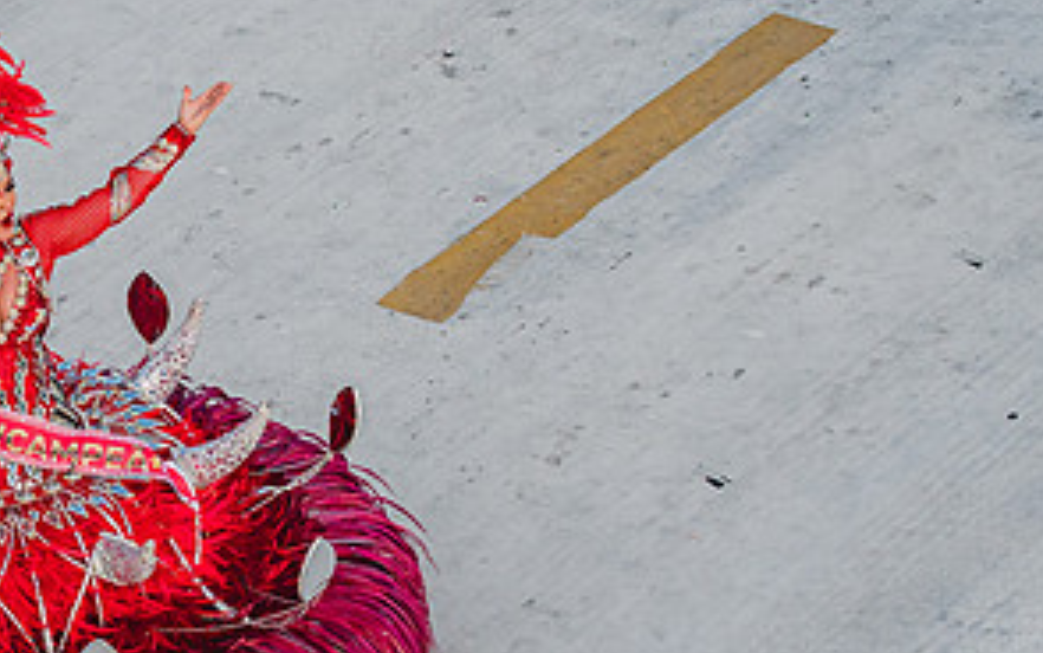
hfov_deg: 9.2
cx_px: 45
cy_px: 339
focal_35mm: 226
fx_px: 6427
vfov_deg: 5.8
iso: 200
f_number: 5.6
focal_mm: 82
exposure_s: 1/1600
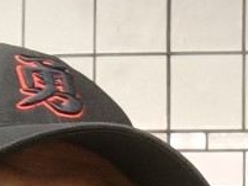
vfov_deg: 11.2
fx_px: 875
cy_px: 350
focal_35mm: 122
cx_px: 378
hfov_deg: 14.9
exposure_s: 1/33.3
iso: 178
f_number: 2.45
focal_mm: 3.24
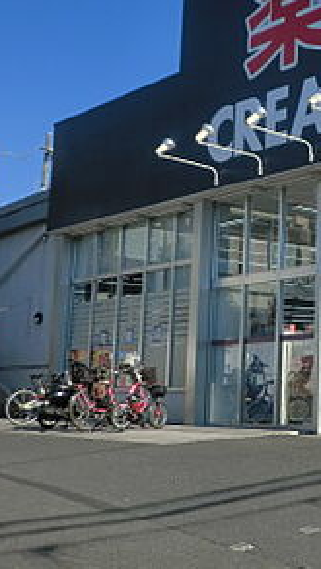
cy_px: 198
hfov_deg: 18.5
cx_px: 471
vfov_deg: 35.7
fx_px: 877
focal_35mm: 58
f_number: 7.9
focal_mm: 4.7
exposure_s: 1/200
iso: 50
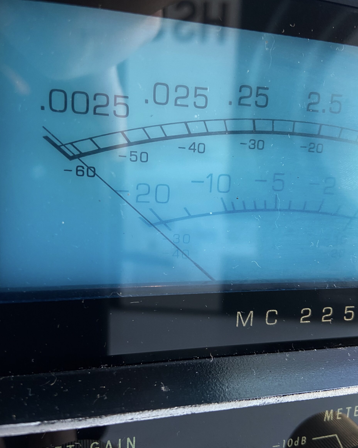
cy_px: 233
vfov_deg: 64.0
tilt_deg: -9.3
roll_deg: -4.2
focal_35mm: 27
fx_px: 358
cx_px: 182
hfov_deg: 53.2
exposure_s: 1/50
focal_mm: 4.25
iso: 80
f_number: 1.8
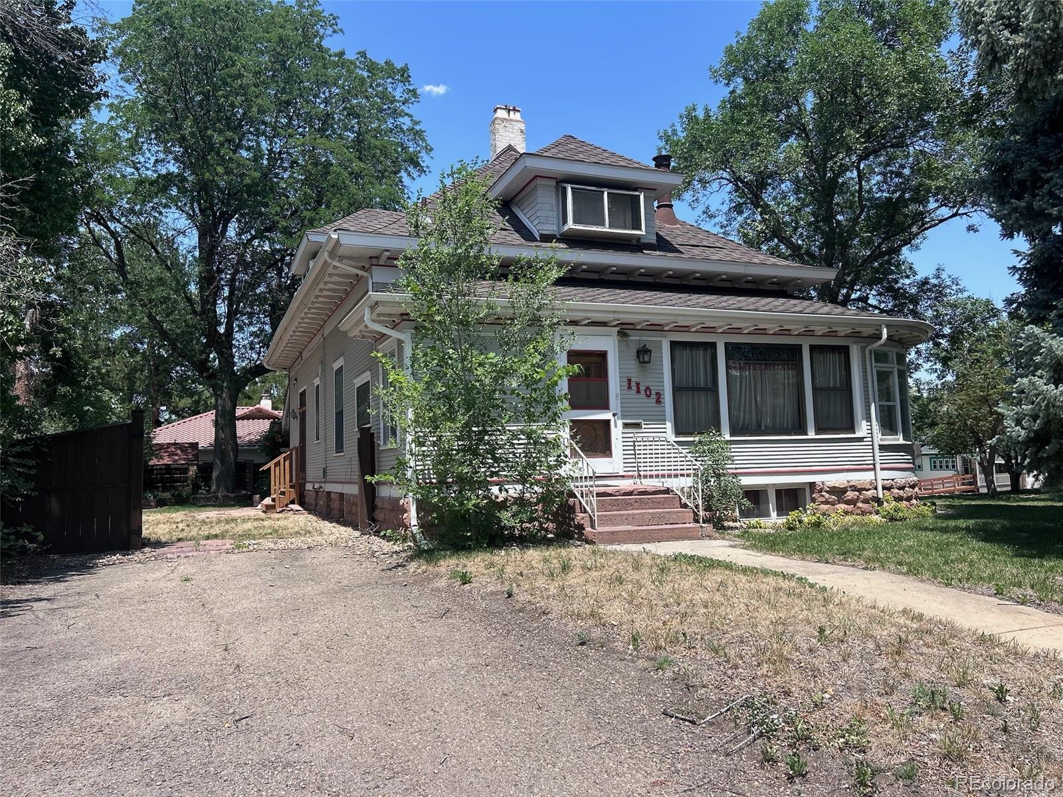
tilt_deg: +4.8
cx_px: 532
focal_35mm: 26
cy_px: 398
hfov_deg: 67.3
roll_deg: +1.7
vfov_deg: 53.1
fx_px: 798
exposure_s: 1/3077
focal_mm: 5.7
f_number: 1.5
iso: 50
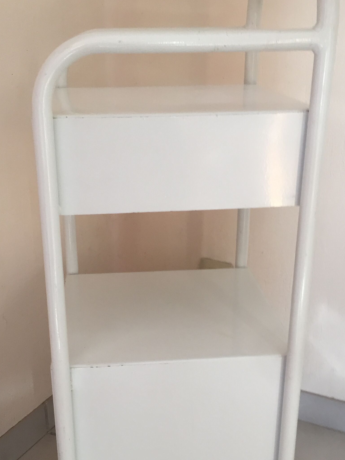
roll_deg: -1.4
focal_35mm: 46
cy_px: 286
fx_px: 611
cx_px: 174
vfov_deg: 41.0
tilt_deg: -23.0
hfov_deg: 31.5
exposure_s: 1/33
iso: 80
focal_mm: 4.15
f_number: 2.2
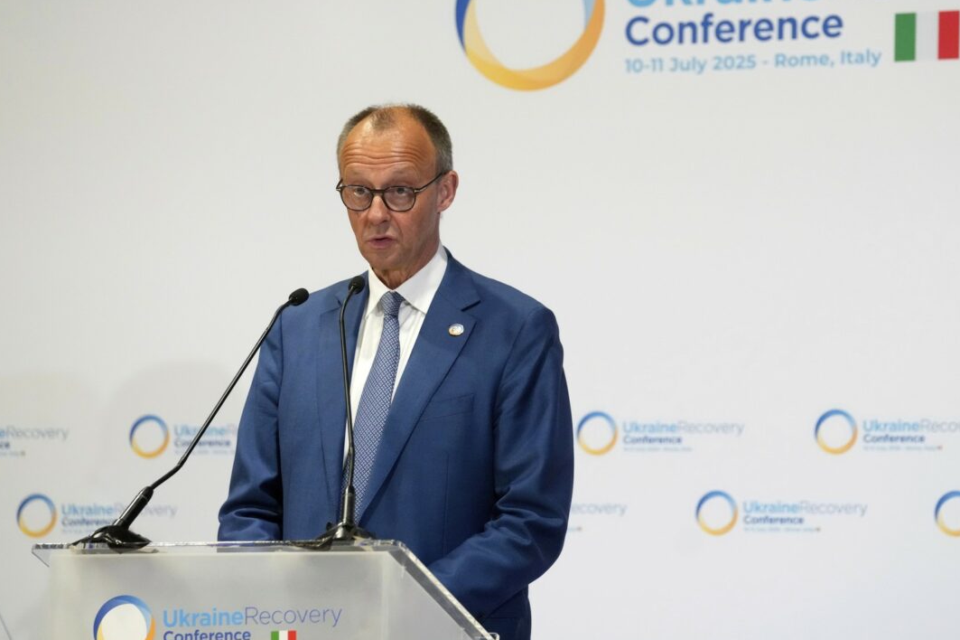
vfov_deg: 6.7
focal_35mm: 206
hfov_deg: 10.0
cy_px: 295
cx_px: 572
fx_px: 5491
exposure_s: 1/320
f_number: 4
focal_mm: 171
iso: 6400
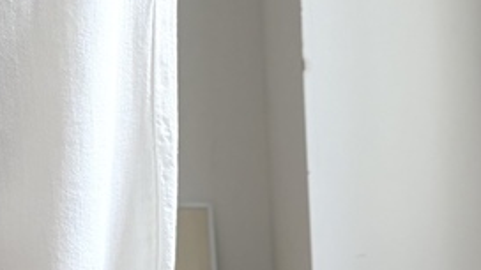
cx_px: -138
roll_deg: -0.2
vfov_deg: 11.5
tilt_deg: +9.5
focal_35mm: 104
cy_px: 261
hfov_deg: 19.1
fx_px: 1326
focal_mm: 5.96
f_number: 1.6
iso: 64
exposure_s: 1/122
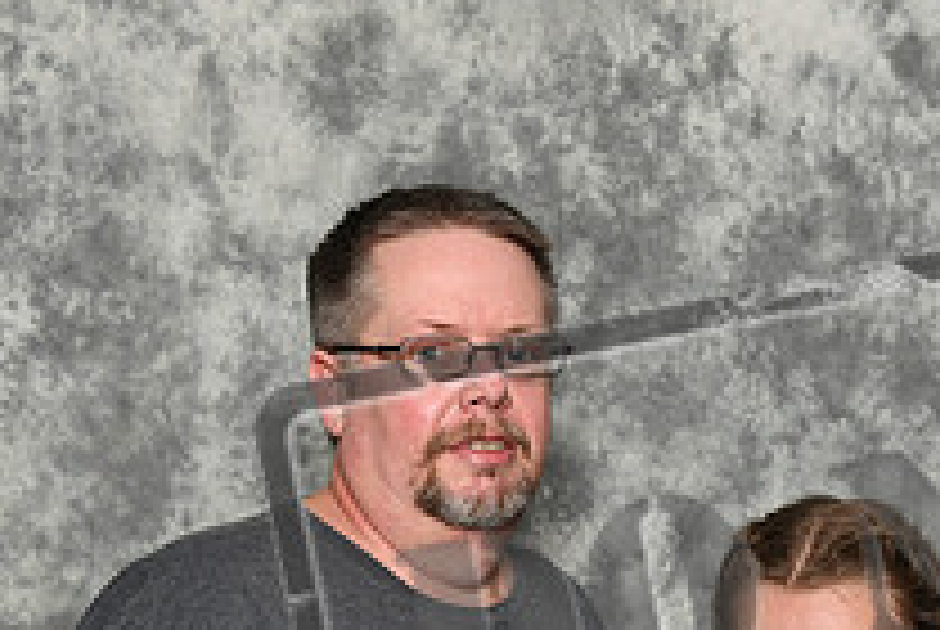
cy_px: 700
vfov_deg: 10.2
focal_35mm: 133
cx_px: 837
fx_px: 3478
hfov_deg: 15.2
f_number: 8
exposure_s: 1/125
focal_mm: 48
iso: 400
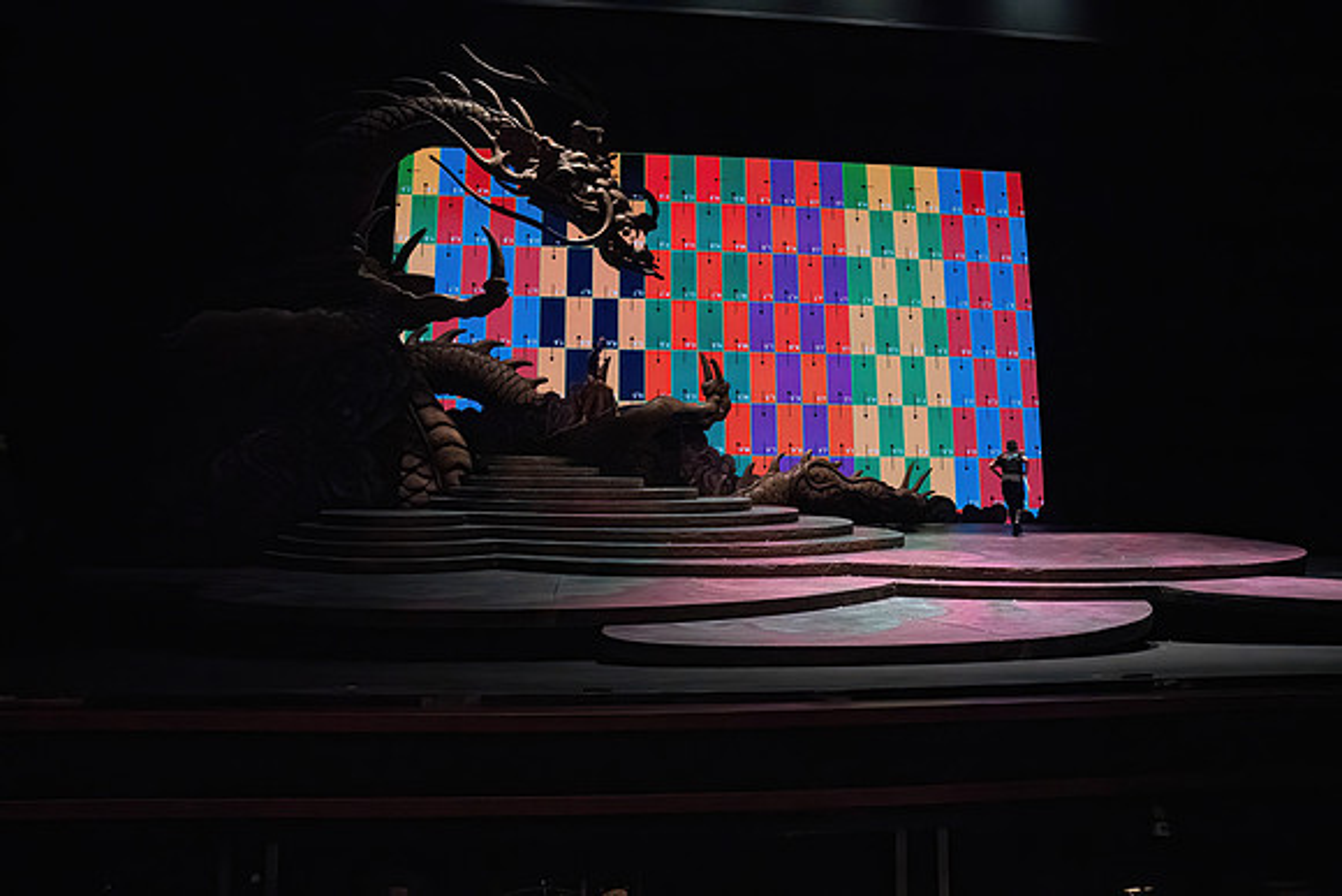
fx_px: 895
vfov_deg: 53.2
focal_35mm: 24
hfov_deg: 73.7
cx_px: 671
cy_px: 448
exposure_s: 1/400
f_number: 9
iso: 25600
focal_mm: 24
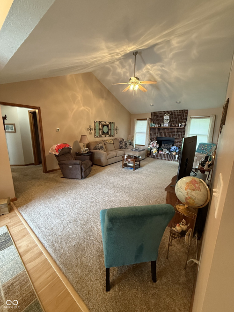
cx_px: 117
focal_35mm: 14
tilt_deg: -10.3
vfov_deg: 102.1
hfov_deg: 85.7
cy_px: 156
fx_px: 126
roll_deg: -1.4
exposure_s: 1/60
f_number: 2.2
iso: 400
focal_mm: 2.22
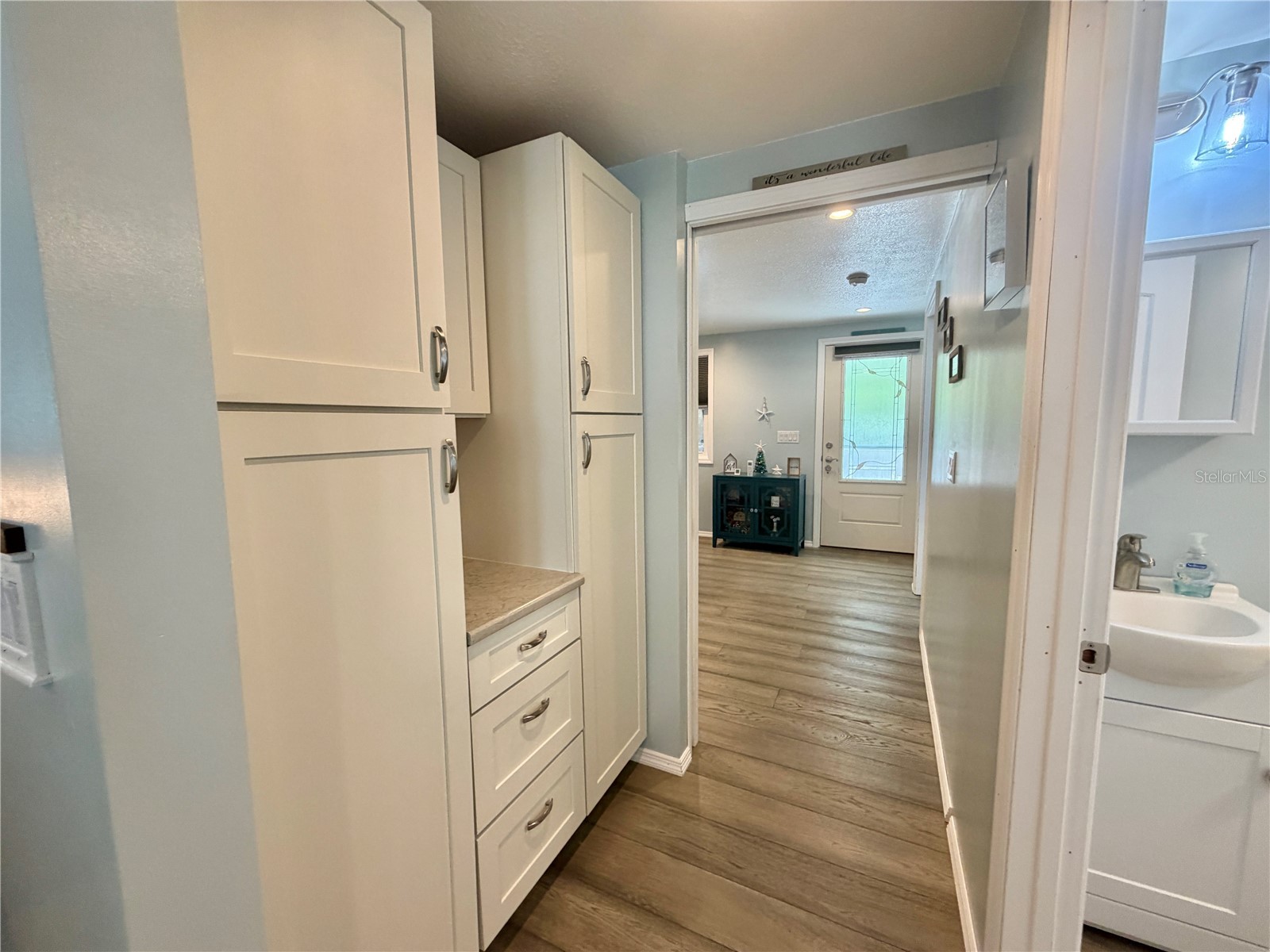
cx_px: 635
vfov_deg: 85.7
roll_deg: +0.0
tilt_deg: -5.5
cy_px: 476
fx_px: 514
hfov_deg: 102.1
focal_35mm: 14
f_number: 2.2
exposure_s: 1/120
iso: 250
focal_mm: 2.22
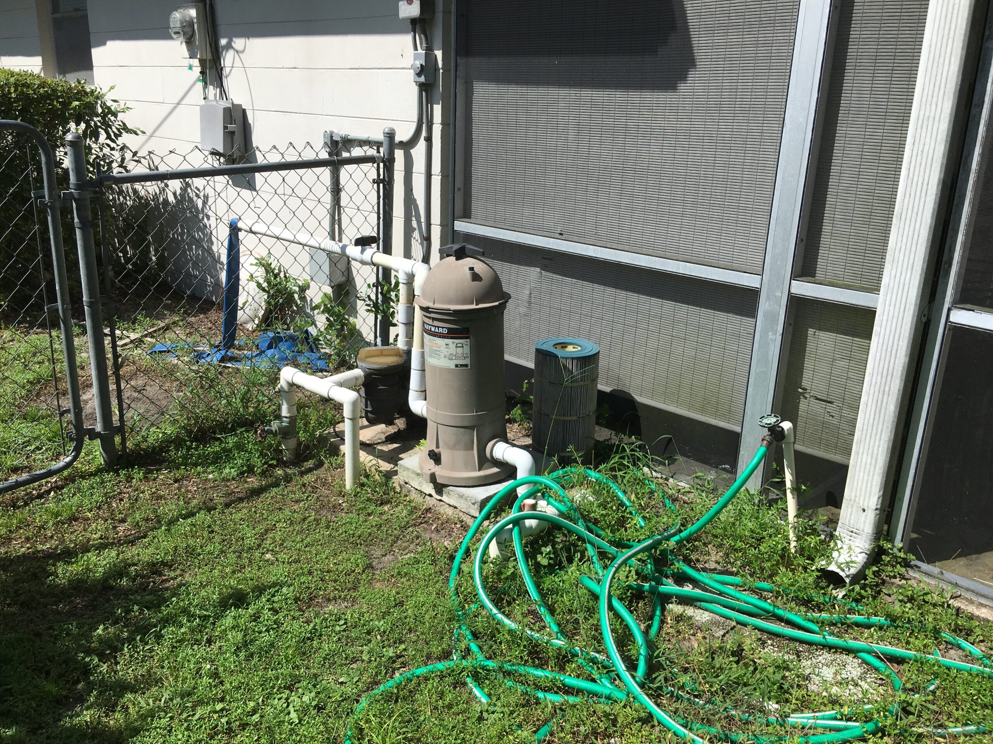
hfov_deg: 61.7
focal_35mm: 29
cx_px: 496
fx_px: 832
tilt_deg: -17.9
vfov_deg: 48.2
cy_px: 372
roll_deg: -2.5
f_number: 2.2
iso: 25
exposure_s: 1/2262
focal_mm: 4.15
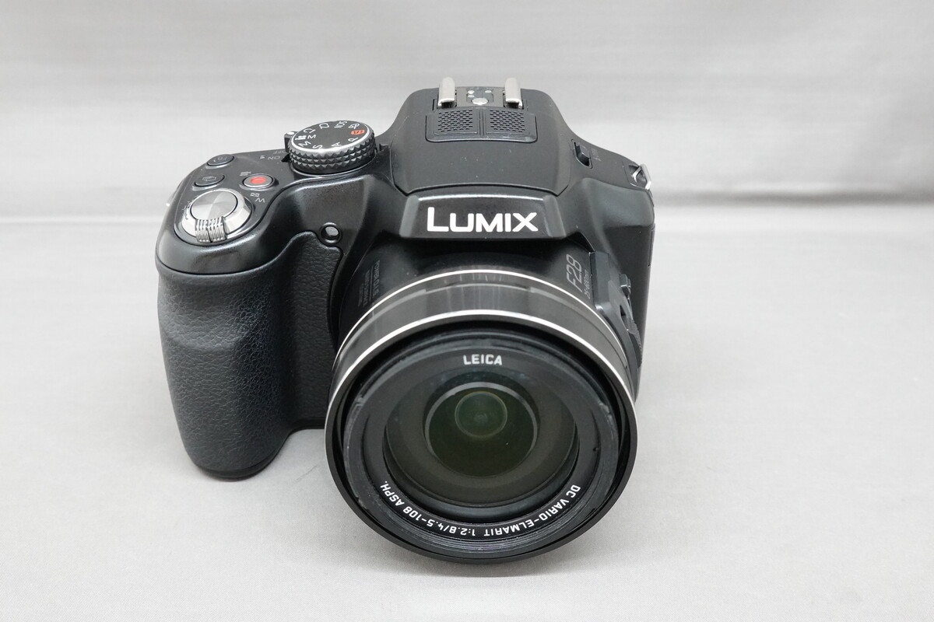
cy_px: 311
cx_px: 467
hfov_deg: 43.6
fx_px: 1167
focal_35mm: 45
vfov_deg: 29.9
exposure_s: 1/50
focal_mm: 16.54
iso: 2500
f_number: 5
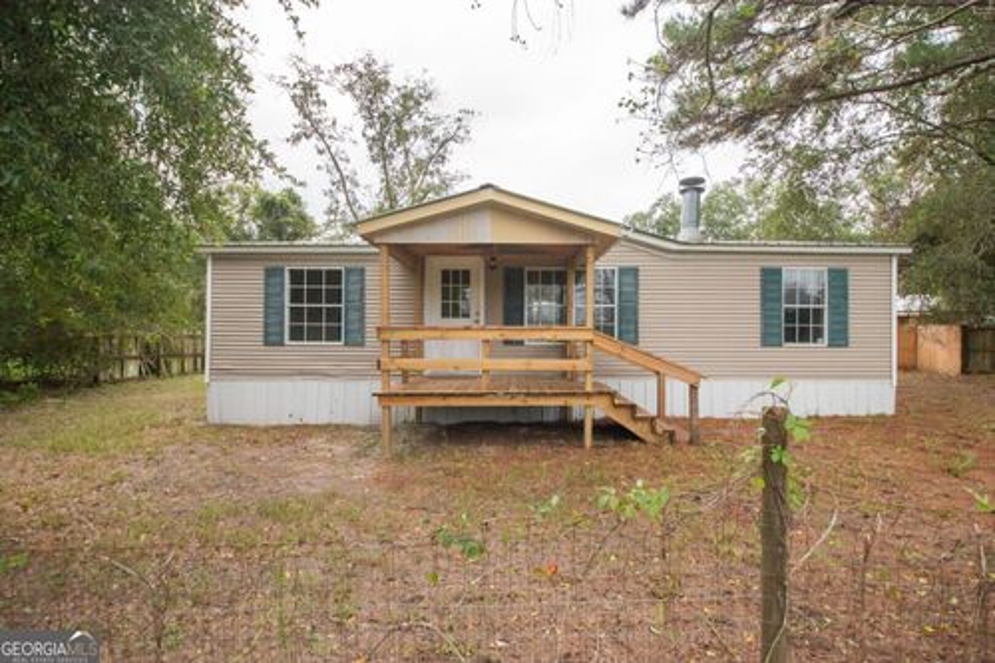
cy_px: 341
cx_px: 512
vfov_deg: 75.3
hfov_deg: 98.4
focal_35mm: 16
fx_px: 429
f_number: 5
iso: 1250
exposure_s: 1/1600
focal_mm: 10
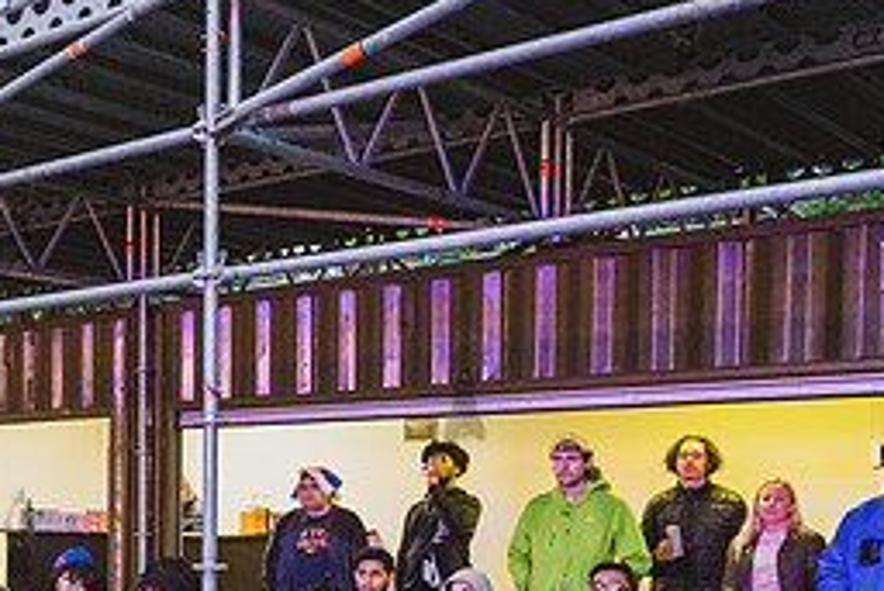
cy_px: 548
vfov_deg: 23.9
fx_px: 1351
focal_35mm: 55
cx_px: 17
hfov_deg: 33.4
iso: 6400
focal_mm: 24
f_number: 4
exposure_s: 1/200
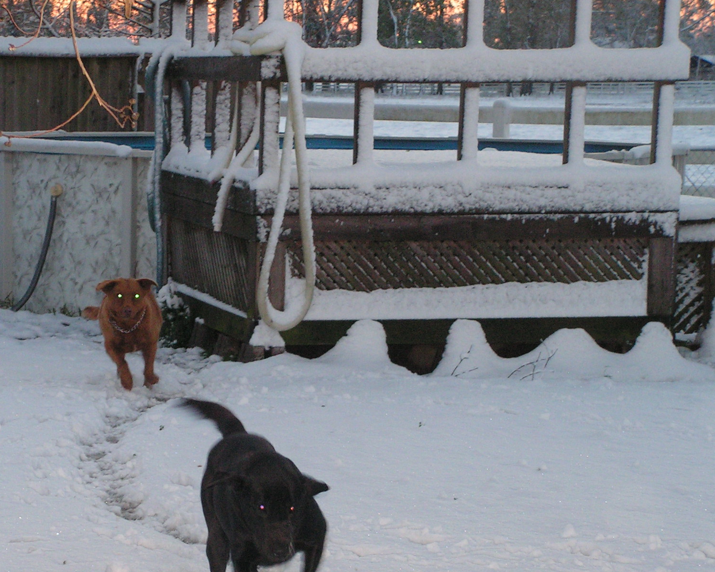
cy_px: 357
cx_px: 241
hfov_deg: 17.9
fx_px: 2264
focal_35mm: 107
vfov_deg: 14.4
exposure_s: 1/80
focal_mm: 13.4
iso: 200
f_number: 3.3
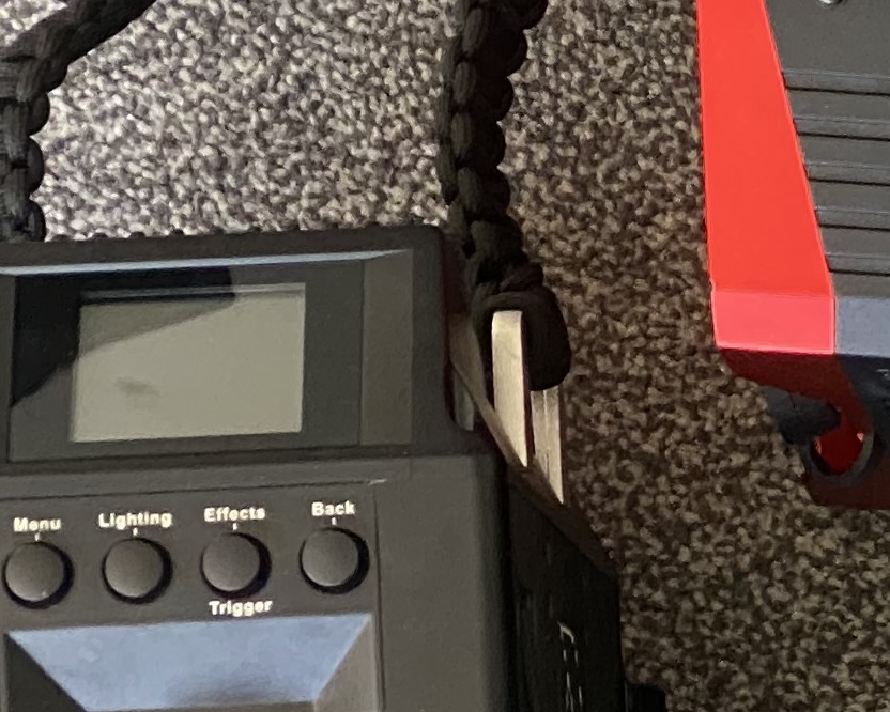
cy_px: 937
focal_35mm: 246
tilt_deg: -86.5
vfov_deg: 6.2
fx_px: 6481
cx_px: 1607
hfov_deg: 7.6
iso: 250
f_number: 2
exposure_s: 1/60
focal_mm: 6
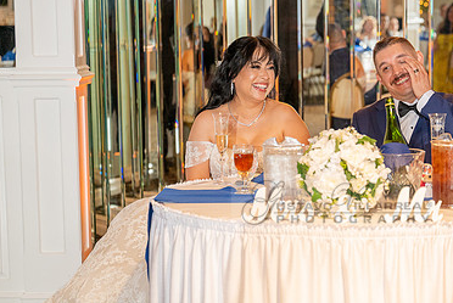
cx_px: 337
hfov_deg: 18.6
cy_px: 203
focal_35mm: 109
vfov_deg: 12.6
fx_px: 1373
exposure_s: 1/160
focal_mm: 70
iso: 640
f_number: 3.2
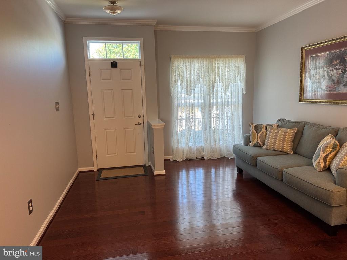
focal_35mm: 24
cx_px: 174
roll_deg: +1.6
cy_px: 130
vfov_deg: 56.8
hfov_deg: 71.6
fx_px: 241
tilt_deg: -9.6
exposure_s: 1/120
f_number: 1.78
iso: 200
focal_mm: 6.76
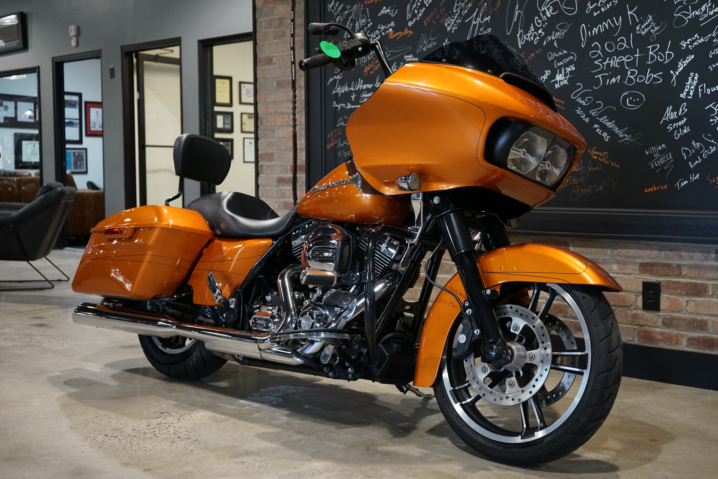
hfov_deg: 45.4
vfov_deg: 31.2
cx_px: 359
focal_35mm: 43
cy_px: 240
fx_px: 858
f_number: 4.5
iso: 2500
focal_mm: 43
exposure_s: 1/160
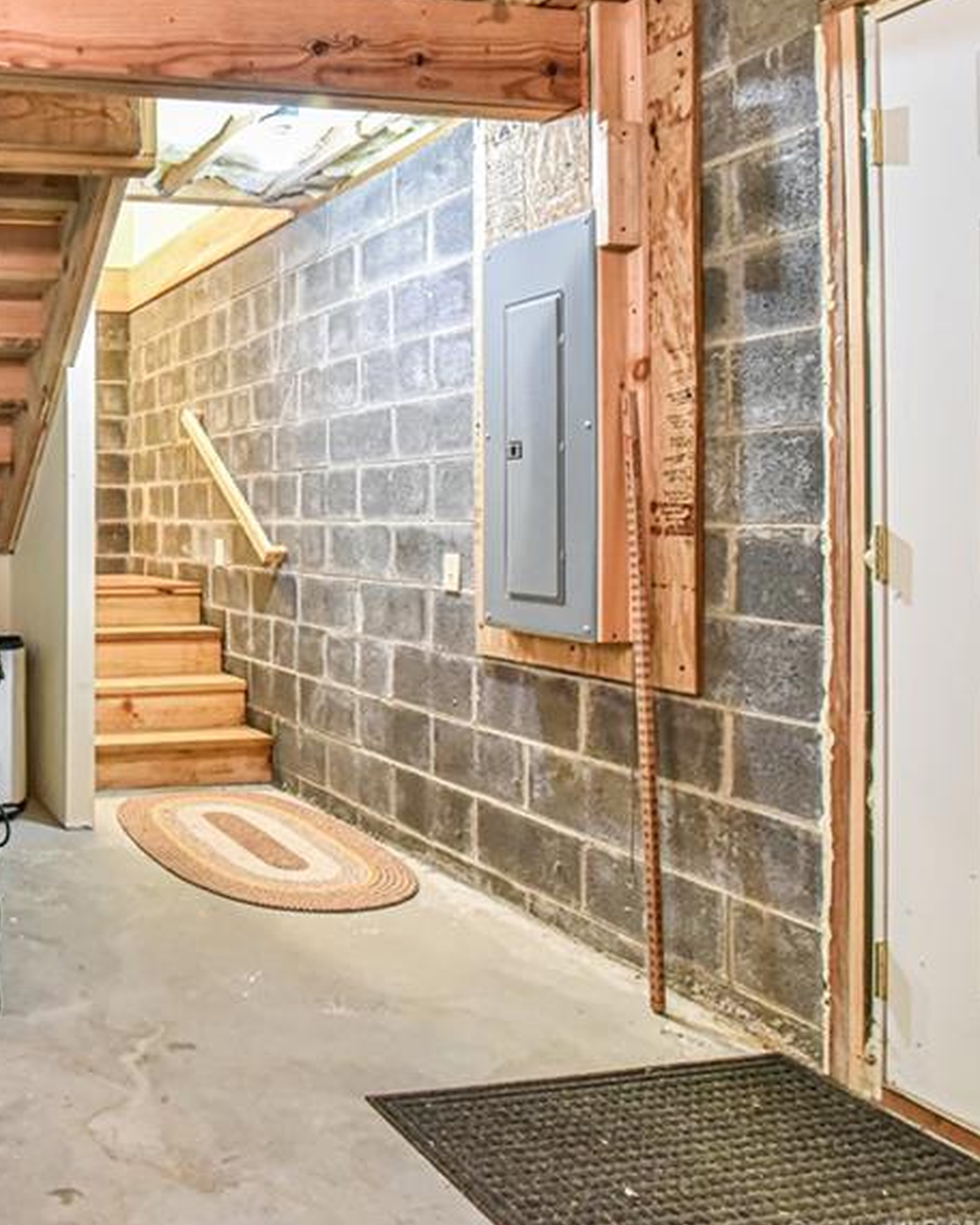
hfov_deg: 42.6
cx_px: -80
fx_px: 979
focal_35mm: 27
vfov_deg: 63.7
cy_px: 517
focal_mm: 16
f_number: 5.6
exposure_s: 1/30
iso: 4000
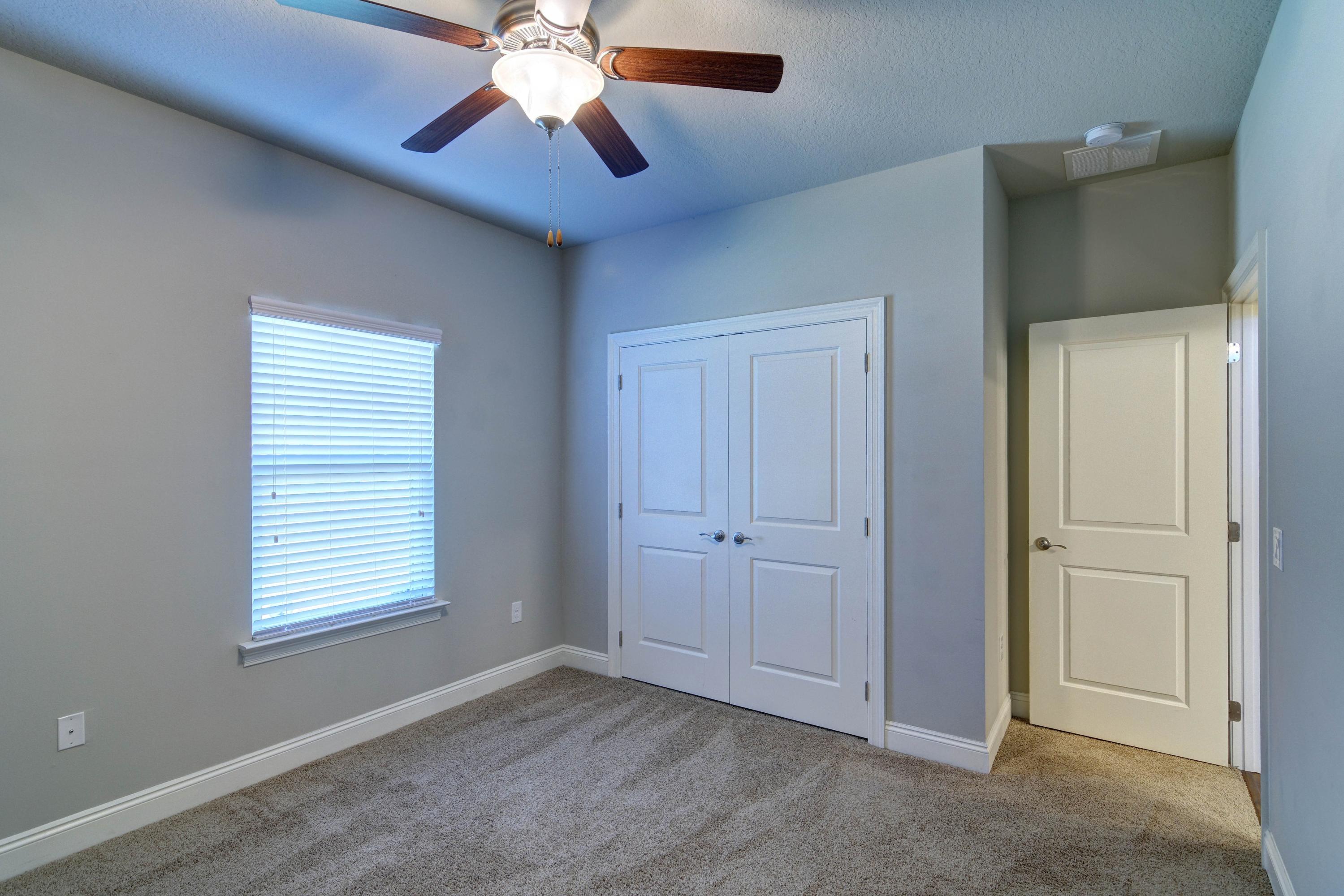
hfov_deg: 96.7
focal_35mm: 16
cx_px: 672
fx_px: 597
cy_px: 448
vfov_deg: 73.8
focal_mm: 11
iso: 400
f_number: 7.1
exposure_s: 1/30
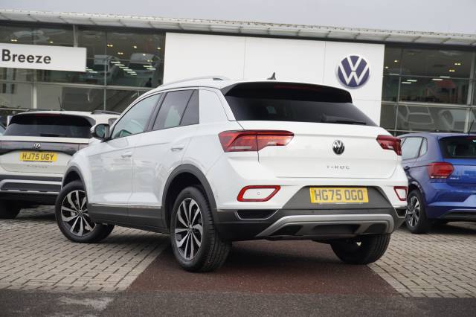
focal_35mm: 62
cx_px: 238
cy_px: 158
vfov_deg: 22.1
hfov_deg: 32.6
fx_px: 813
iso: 100
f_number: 5.6
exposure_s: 1/80
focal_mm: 41
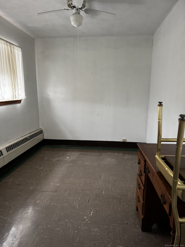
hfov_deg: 56.8
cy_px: 124
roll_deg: -0.3
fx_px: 171
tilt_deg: -10.6
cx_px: 92
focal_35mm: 24
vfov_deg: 71.6
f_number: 1.78
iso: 640
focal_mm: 6.76
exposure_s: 1/60
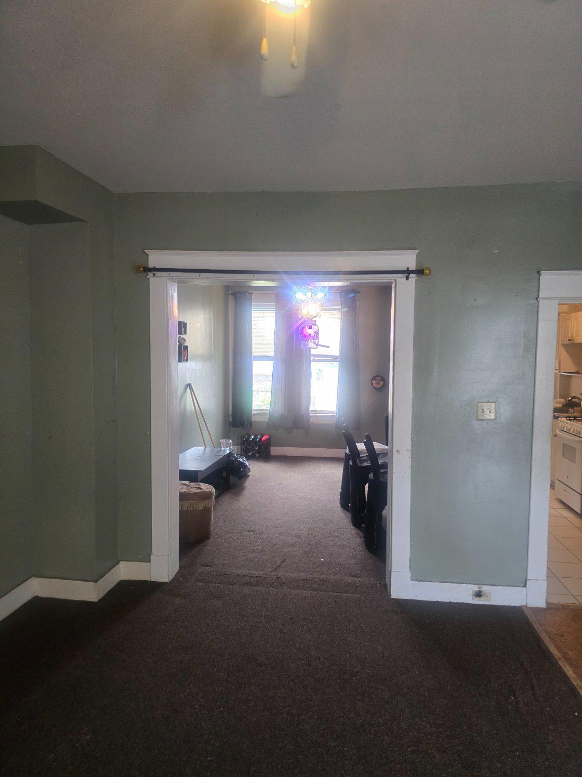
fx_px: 516
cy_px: 388
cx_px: 291
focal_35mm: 23
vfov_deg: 73.9
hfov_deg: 58.9
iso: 500
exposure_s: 1/120
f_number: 1.7
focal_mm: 6.3
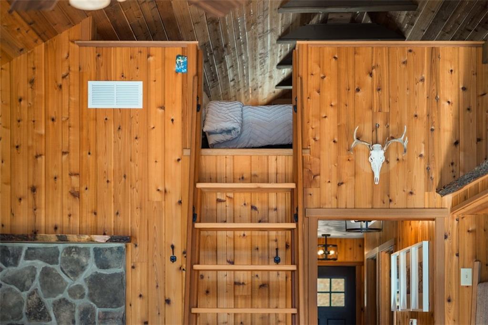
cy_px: 162
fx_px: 678
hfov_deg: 39.6
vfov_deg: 27.0
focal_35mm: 50
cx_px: 244
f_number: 1.8
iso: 400
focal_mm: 50
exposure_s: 1/160
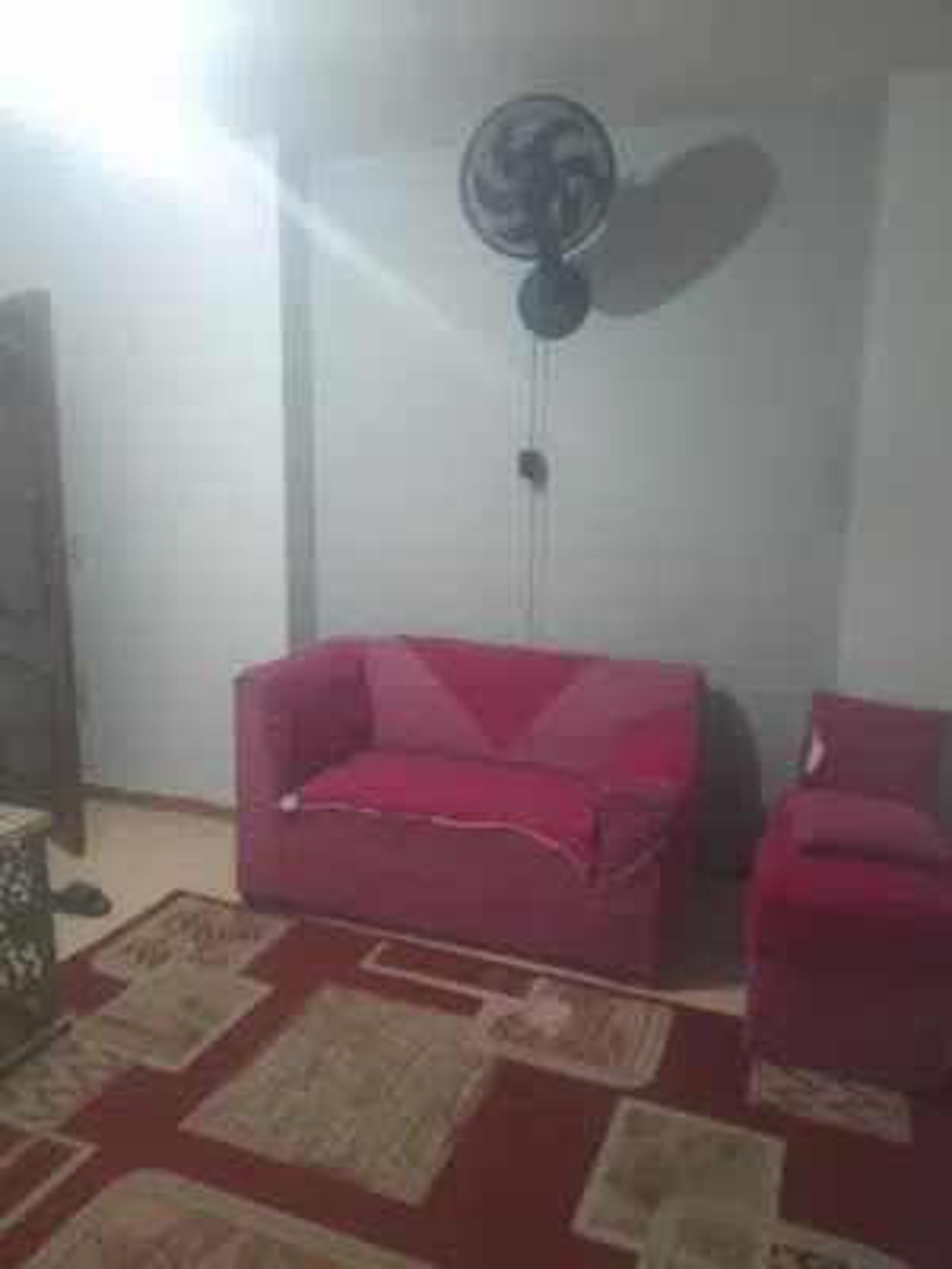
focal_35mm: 25
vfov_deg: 69.4
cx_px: 476
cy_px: 634
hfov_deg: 54.9
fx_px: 917
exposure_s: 1/25
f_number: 2
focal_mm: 4.6
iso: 500
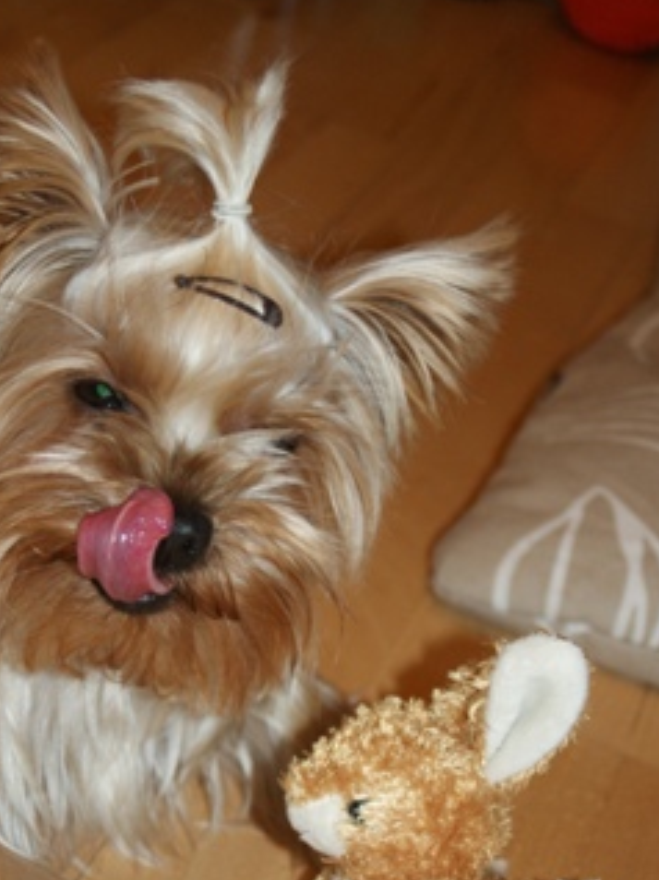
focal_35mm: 98
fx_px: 2484
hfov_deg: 15.1
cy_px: 625
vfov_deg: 20.0
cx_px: 224
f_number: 5.6
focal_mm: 45
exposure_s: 1/80
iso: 400
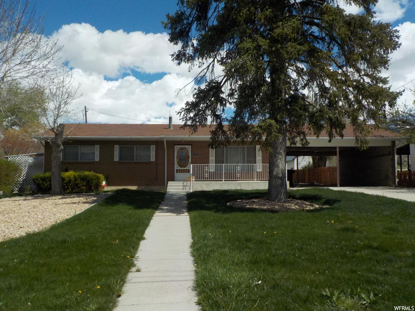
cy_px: 156
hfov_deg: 60.0
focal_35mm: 30
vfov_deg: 46.8
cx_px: 208
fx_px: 360
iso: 125
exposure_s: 1/2000
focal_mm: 4.1
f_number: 3.3
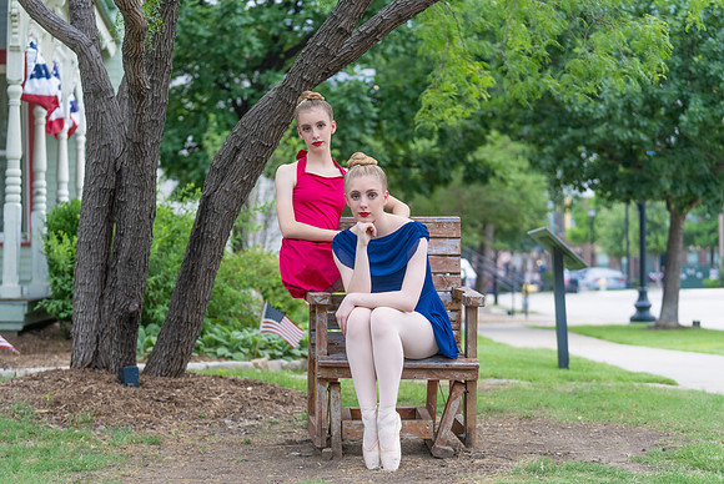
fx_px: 1607
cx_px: 337
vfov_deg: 17.1
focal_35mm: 80
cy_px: 257
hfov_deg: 25.4
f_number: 2.8
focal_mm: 70
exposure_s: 1/320
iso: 500
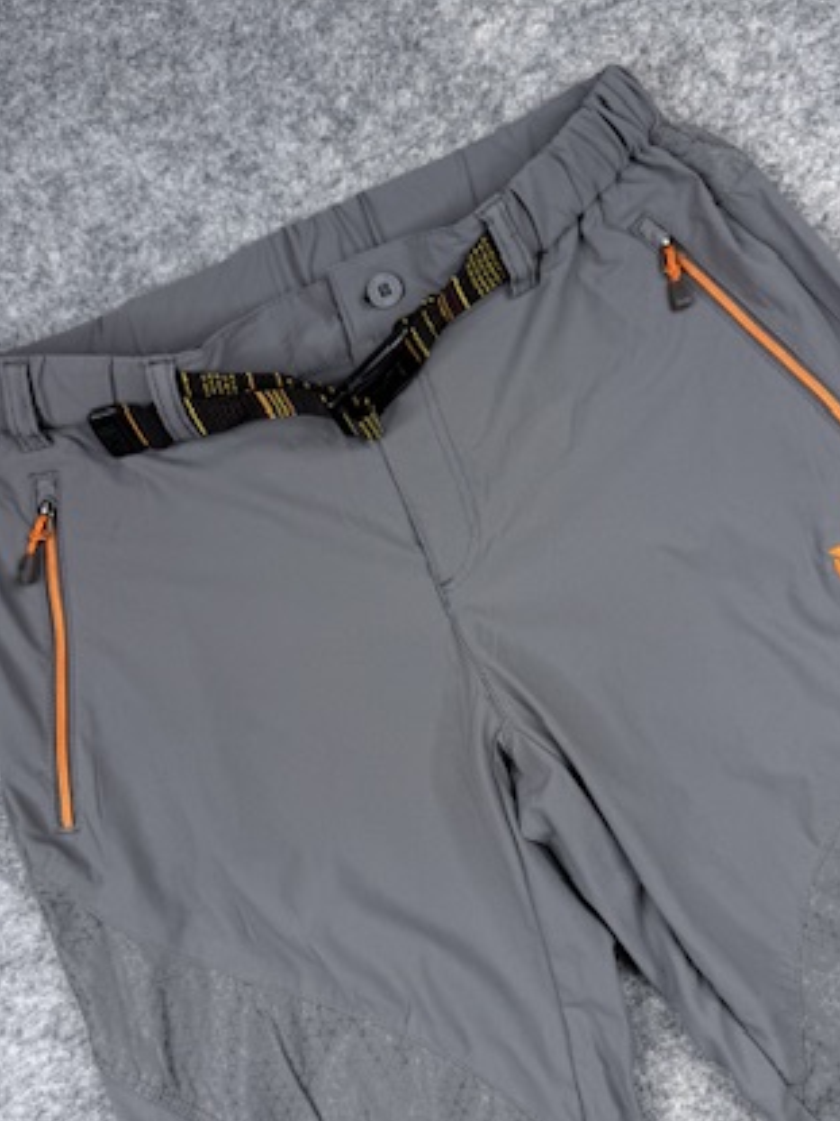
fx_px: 1198
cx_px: 429
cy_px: 667
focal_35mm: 37
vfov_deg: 49.9
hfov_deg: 38.6
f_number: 1.78
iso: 64
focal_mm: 6.76
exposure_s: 1/121
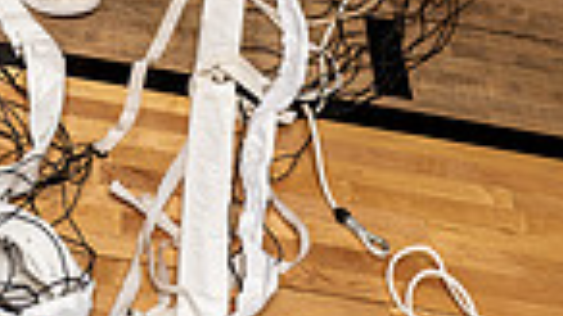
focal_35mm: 103
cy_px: -513
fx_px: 1537
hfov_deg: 20.6
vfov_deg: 9.9
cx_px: 139
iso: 640
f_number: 5.6
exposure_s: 1/250
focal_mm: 32
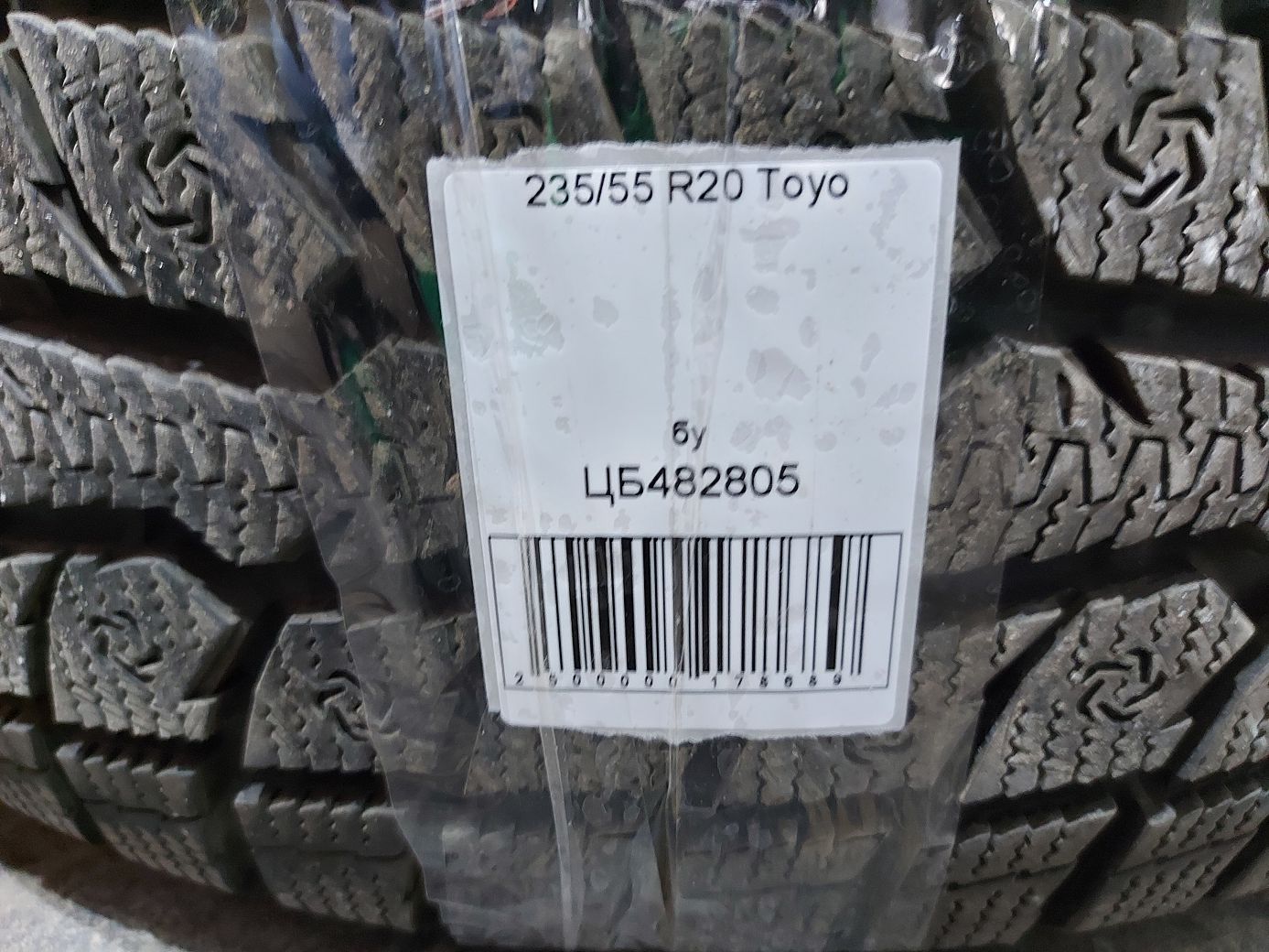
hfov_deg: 71.6
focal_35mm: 24
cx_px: 634
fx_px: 880
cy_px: 476
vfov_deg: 56.8
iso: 400
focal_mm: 5.23
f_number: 1.8
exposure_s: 1/25
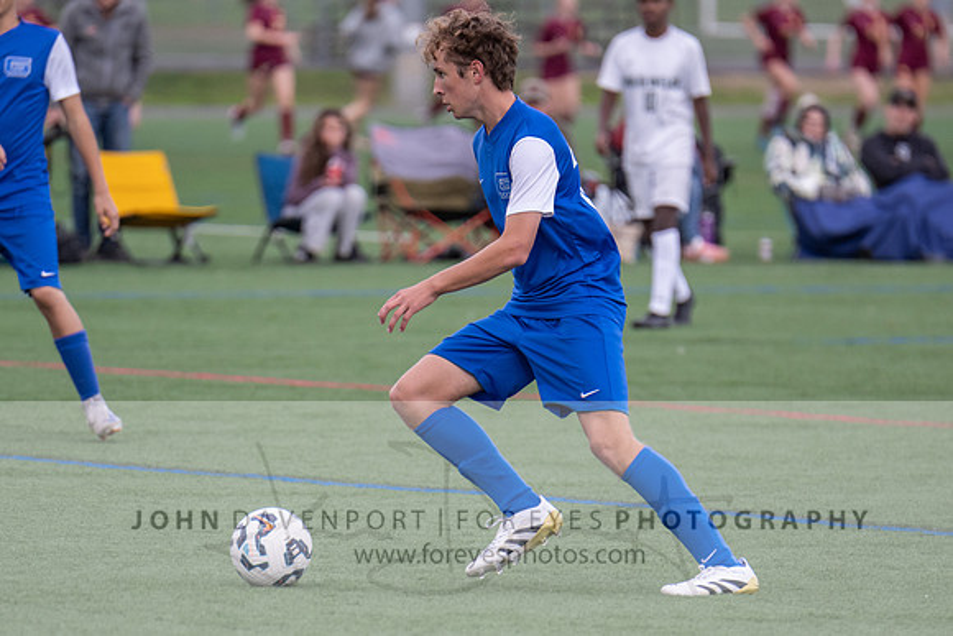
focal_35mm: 530
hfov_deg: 3.9
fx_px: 14028
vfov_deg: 2.6
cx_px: 476
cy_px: 382
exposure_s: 1/1000
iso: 1250
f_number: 5.6
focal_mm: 400
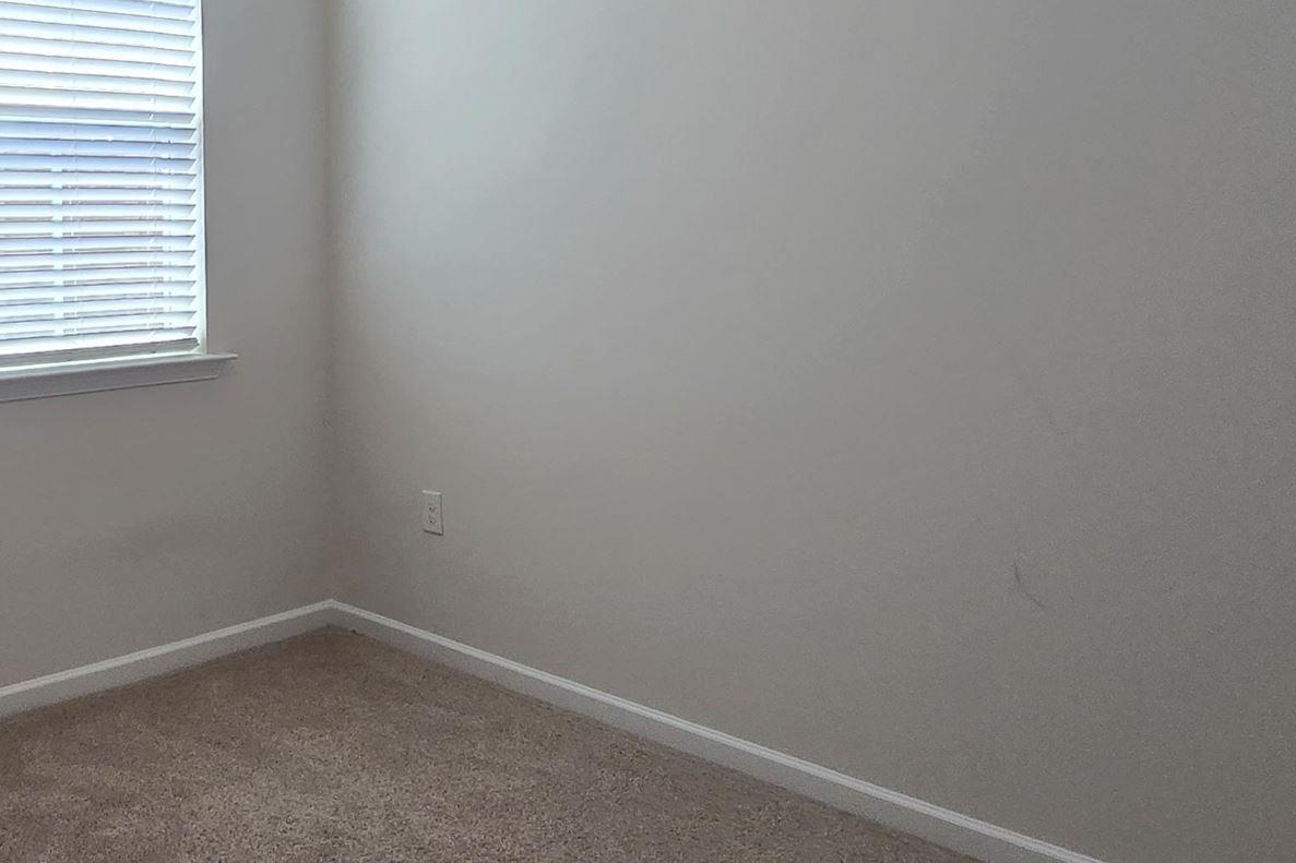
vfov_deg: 36.9
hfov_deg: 51.7
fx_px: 1260
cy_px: 208
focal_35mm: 35
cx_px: 297
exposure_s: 1/60
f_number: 2.2
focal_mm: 1.7
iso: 50
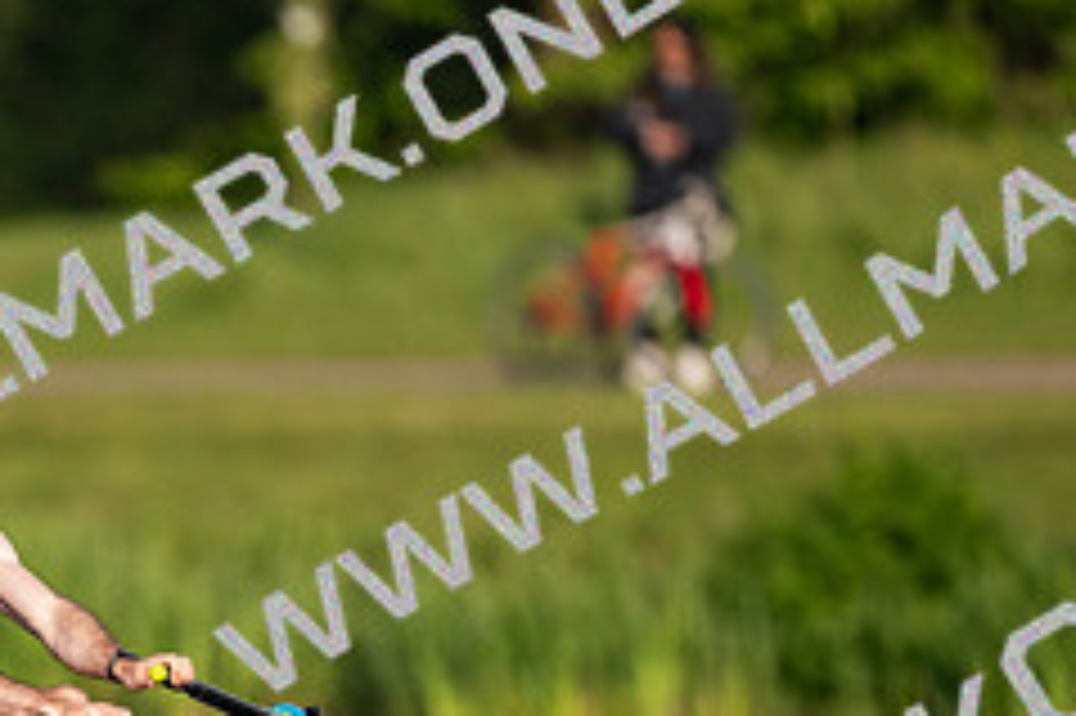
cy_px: 768
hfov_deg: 1.4
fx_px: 43547
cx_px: -113
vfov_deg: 0.9
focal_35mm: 1458
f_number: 4
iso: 250
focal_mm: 600
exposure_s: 1/2500
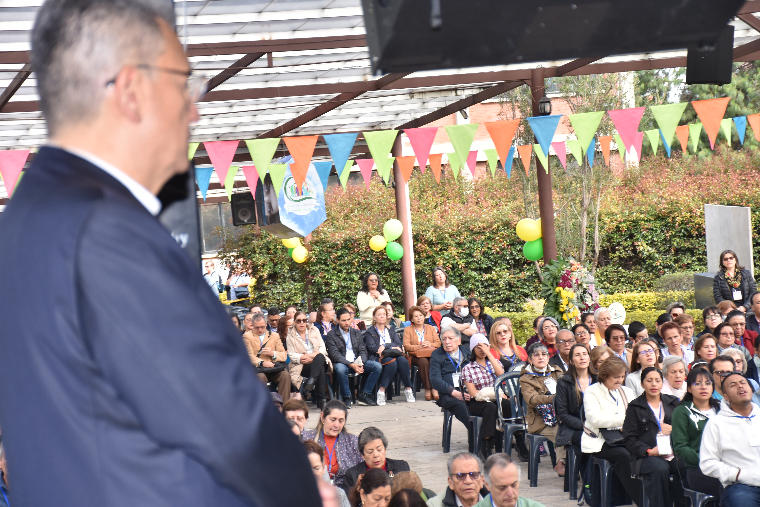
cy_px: 254
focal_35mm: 99
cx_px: 380
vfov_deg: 13.8
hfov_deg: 20.6
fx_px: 2090
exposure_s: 1/60
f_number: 5
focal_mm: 66
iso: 100
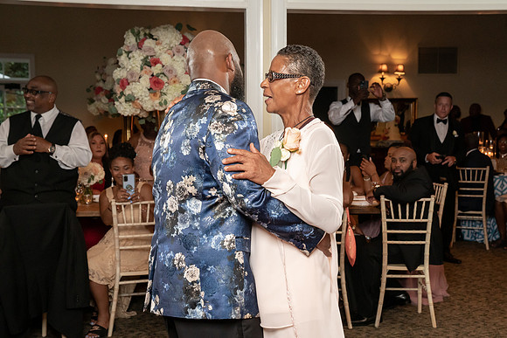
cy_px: 162
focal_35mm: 53
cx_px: 267
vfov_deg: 25.5
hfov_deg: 37.5
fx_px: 746
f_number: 5.6
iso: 4000
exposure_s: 1/200
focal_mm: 50
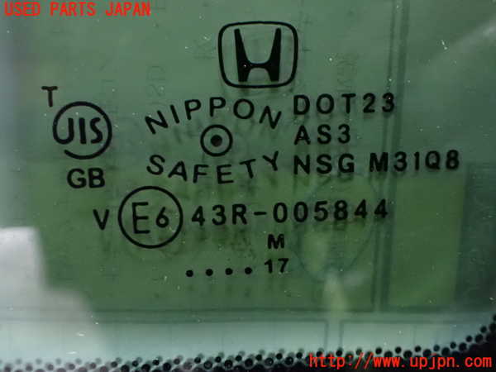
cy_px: 186
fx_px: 516
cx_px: 248
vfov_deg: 39.7
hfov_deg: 51.4
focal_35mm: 36
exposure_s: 1/30
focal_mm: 6.37
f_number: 2.5
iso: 1600
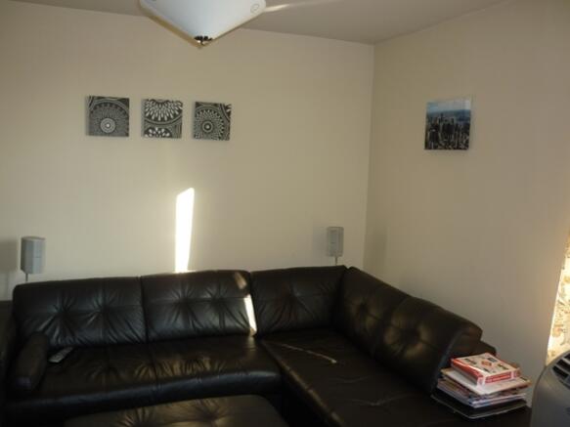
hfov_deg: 55.4
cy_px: 214
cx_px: 285
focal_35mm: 33
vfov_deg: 42.9
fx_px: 543
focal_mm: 5.5
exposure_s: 1/30
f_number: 2.8
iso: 100
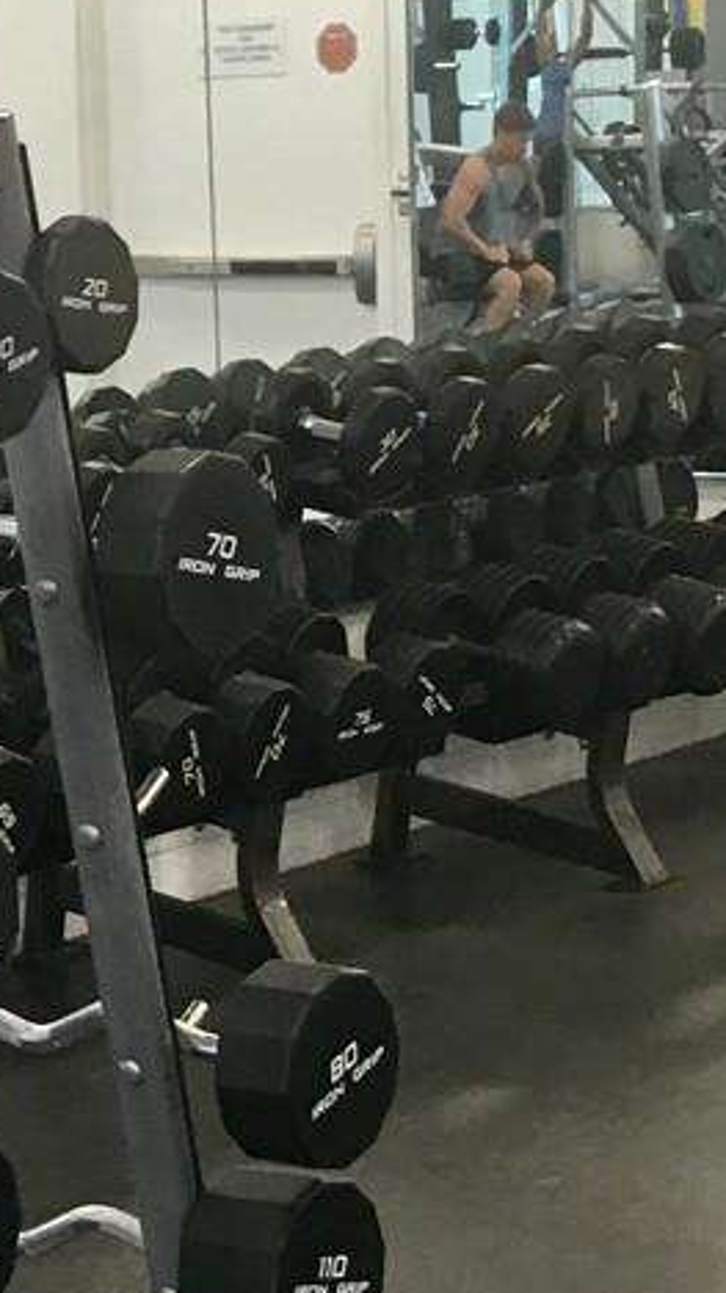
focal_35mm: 108
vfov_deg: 19.8
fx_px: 3699
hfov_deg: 10.8
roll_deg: +3.4
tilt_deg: -6.6
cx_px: -351
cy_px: 738
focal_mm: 4.15
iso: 32
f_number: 2.2
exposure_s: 1/30
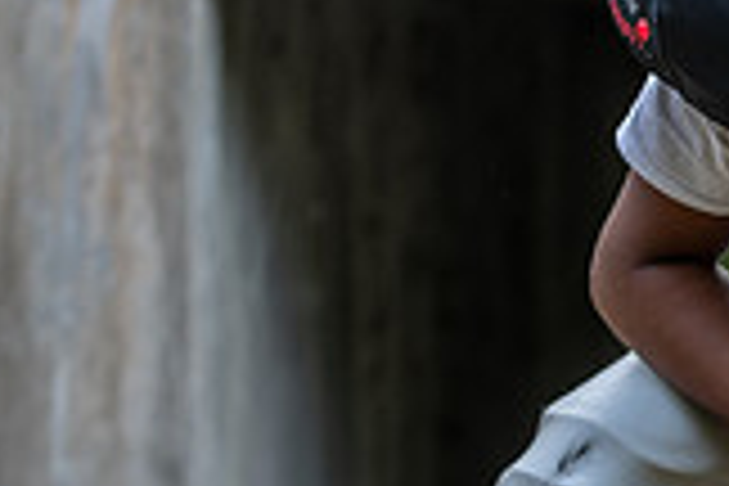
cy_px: 313
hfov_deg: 8.1
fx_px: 5082
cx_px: 954
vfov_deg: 5.5
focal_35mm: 251
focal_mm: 70
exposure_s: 1/320
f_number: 2.8
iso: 160
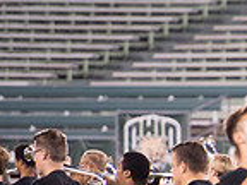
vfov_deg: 1.9
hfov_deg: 2.5
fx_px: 5537
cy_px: 261
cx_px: 482
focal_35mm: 776
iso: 1000
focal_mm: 200
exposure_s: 1/320
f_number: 2.8
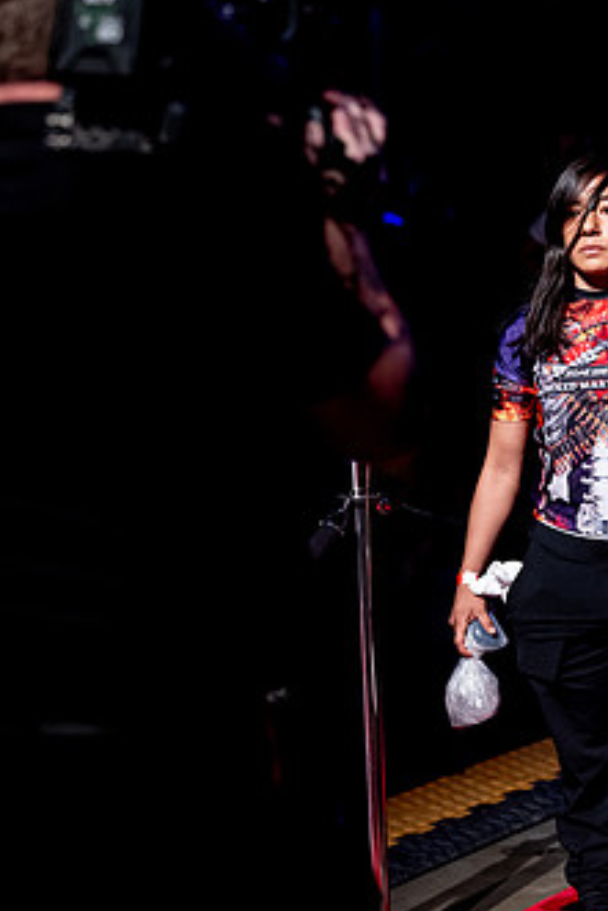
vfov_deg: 14.4
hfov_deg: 9.5
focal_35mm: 142
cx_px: 724
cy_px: 447
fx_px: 3593
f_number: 2.8
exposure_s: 1/640
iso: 2500
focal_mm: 81
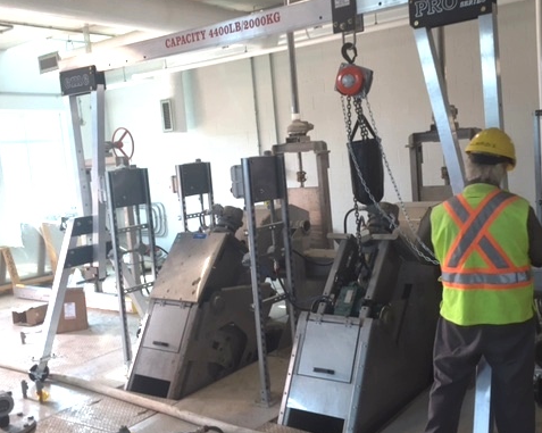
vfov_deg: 39.1
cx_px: 307
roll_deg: +5.1
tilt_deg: -6.6
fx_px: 609
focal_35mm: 38
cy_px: 220
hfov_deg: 47.8
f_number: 2.2
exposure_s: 1/40
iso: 32
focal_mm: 4.15
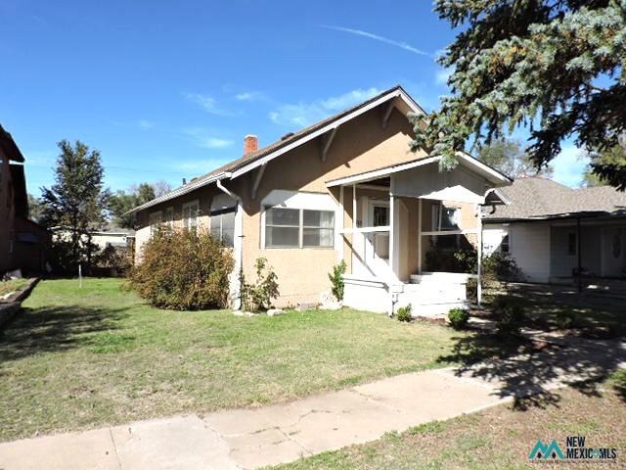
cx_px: 313
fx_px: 434
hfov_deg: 71.6
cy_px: 235
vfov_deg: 56.8
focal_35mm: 24
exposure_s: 1/1250
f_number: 3.7
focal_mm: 4.3
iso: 100
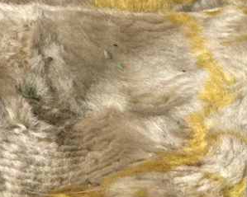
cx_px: 653
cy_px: -312
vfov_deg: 2.0
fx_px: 5722
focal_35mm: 783
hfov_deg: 2.5
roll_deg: -2.9
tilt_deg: -32.3
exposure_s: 1/162
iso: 50
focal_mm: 15.66
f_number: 2.8
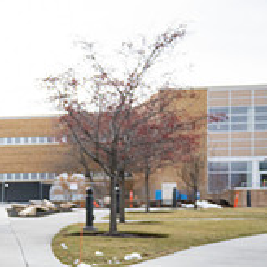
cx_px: -148
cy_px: 222
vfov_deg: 23.6
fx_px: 628
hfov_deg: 20.2
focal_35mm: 72
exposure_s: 1/2000
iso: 400
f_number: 2.8
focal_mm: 24
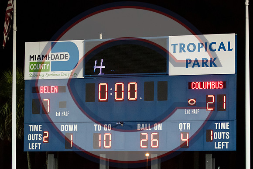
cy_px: 112
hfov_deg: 10.5
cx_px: 152
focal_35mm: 196
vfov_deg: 7.0
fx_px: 1375
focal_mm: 98
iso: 10000
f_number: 2.8
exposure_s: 1/1250
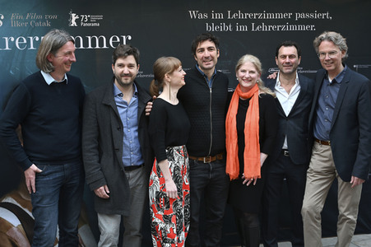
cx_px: 186
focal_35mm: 44
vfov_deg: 30.5
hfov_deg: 44.5
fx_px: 453
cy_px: 124
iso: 500
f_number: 2.8
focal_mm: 44
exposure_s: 1/100
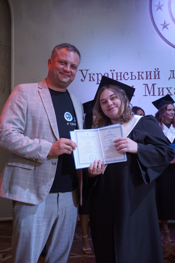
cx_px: 88
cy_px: 132
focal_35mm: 42
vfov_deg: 46.4
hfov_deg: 31.9
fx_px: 307
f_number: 4.5
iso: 1000
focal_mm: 28
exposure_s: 1/160
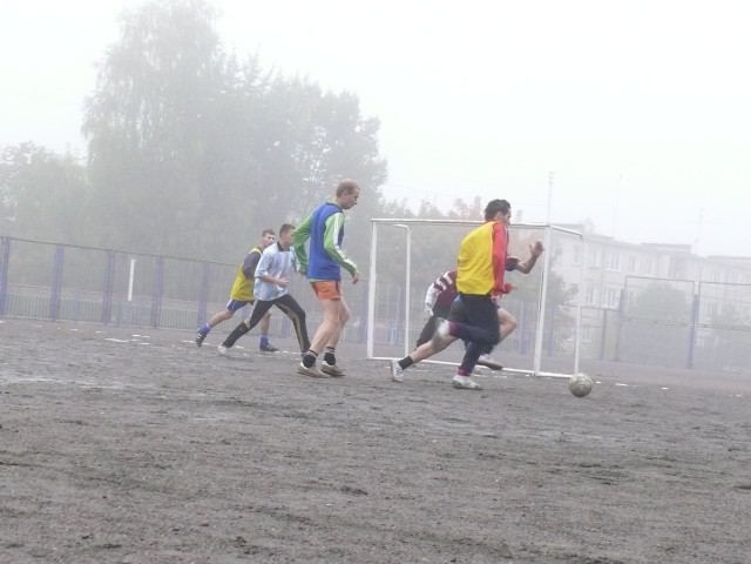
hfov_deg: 23.8
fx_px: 1779
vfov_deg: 18.0
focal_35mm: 82
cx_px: 376
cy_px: 282
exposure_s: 1/250
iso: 400
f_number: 3.2
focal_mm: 12
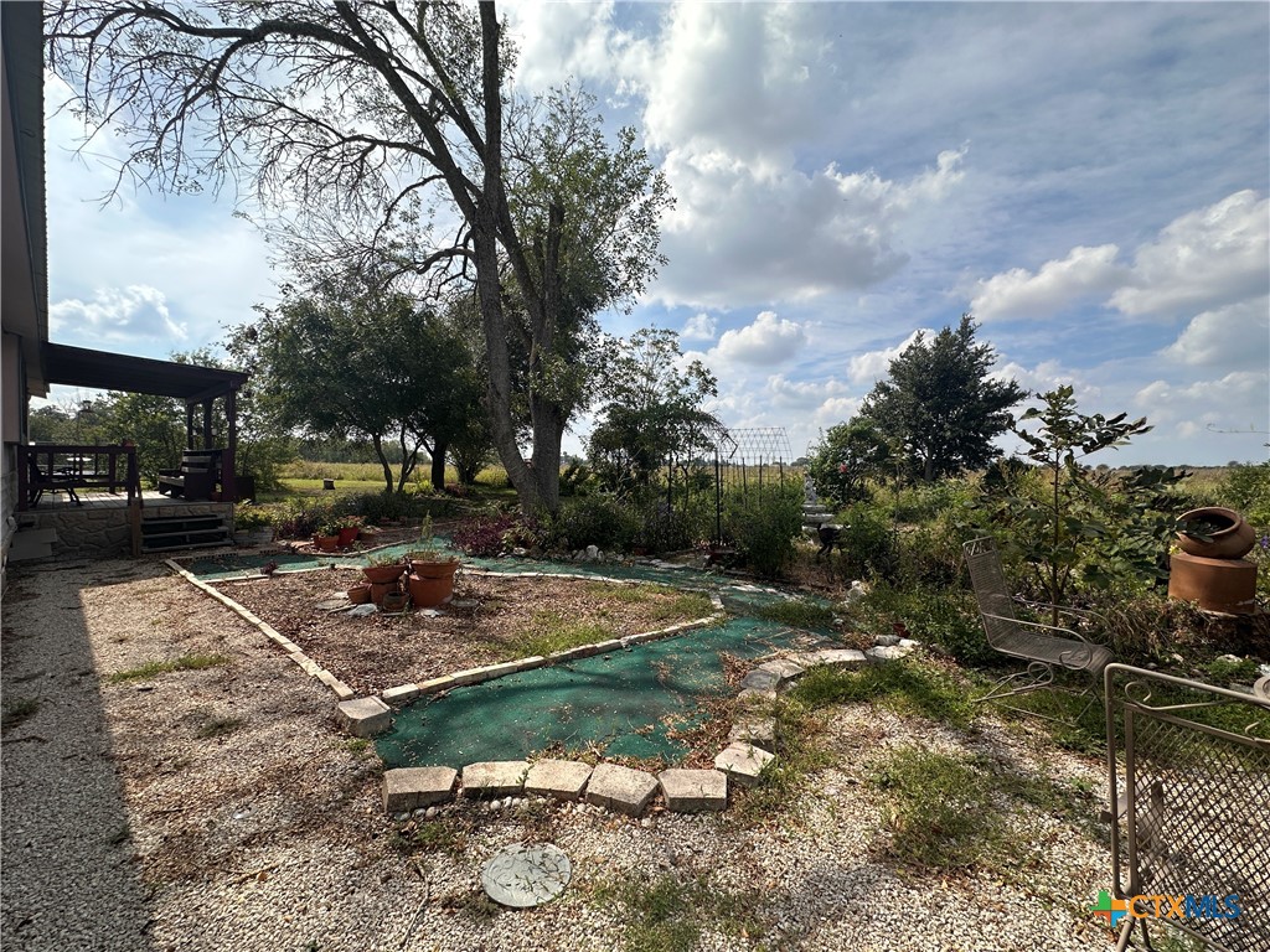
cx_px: 635
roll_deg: -0.6
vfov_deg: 85.7
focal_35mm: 14
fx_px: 514
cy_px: 476
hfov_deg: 102.1
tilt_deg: -0.6
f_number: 2.2
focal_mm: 2.22
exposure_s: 1/1949
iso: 50
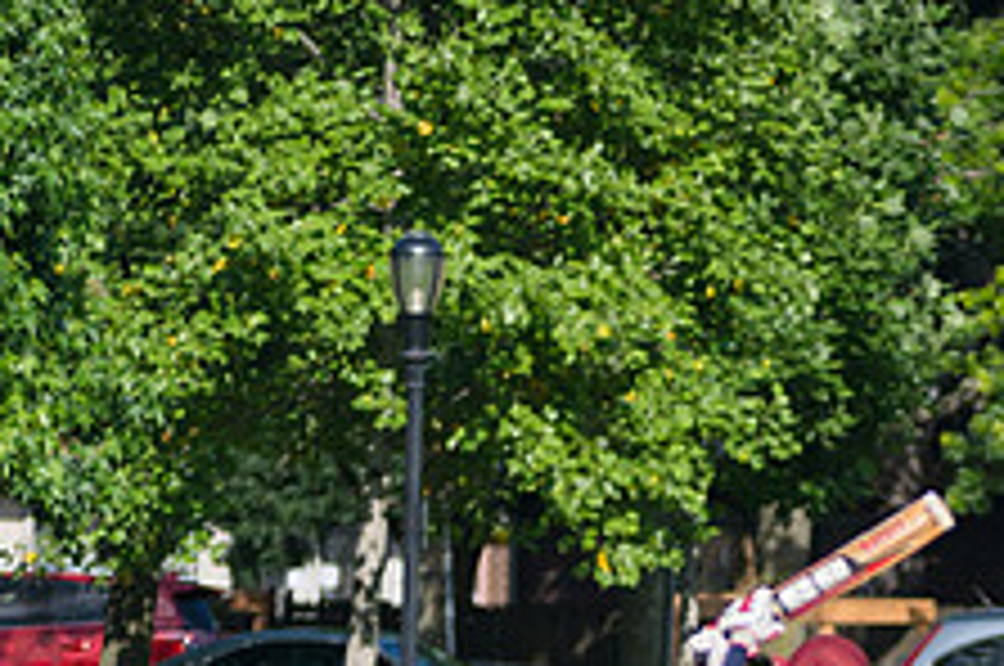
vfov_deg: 2.2
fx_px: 17405
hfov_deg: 3.3
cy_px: 922
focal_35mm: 625
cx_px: 871
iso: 200
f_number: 2.8
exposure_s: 1/4000
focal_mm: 185
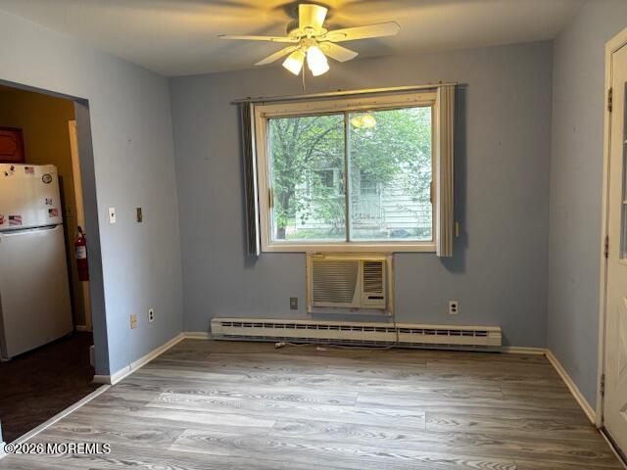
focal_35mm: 26
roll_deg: +2.4
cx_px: 314
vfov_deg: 53.1
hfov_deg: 67.3
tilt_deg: -5.2
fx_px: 471
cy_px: 235
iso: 125
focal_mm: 5.96
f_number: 1.6
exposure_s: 1/120
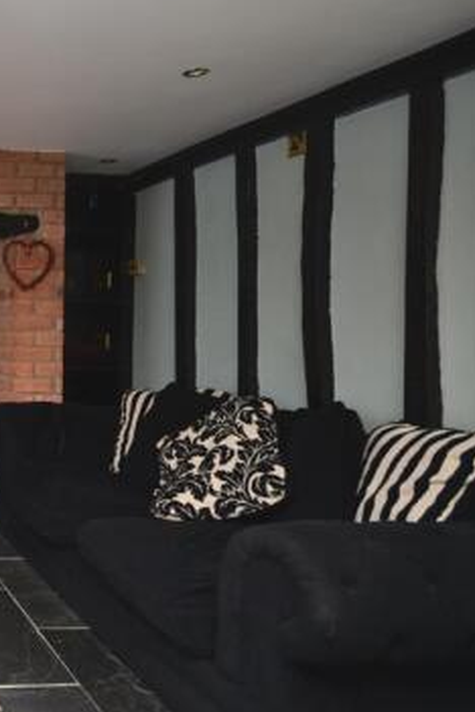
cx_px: -179
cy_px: 311
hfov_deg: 31.8
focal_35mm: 28
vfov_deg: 65.2
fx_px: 554
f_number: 5
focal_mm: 10
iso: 200
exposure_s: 1/15
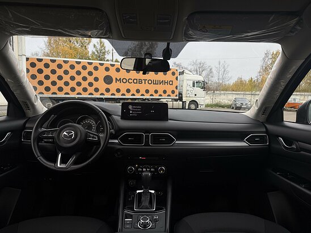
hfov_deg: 71.6
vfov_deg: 56.8
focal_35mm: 24
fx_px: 216
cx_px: 156
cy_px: 116
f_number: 1.78
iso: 64
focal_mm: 6.76
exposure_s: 1/260
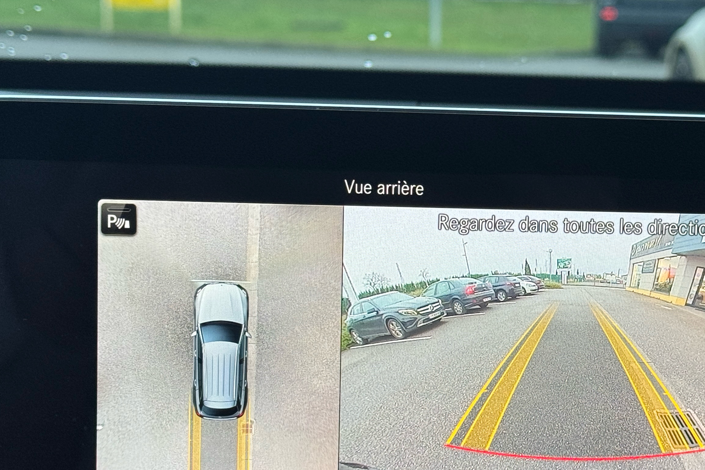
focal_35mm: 87
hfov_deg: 23.2
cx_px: 503
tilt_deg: -9.6
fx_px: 1703
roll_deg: -0.7
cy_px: 299
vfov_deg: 15.7
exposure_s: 1/59
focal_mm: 6.76
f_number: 1.78
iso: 125
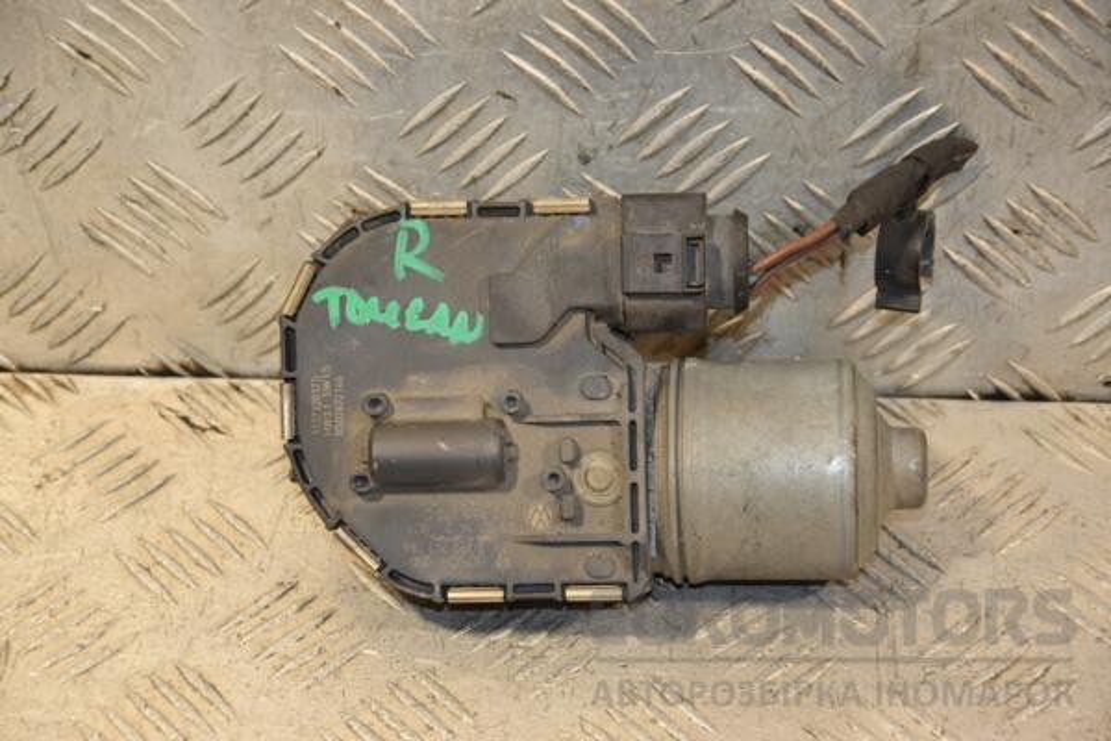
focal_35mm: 105
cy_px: 370
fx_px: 3240
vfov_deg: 13.0
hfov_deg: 19.5
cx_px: 556
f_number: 5.3
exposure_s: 1/125
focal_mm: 70
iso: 800
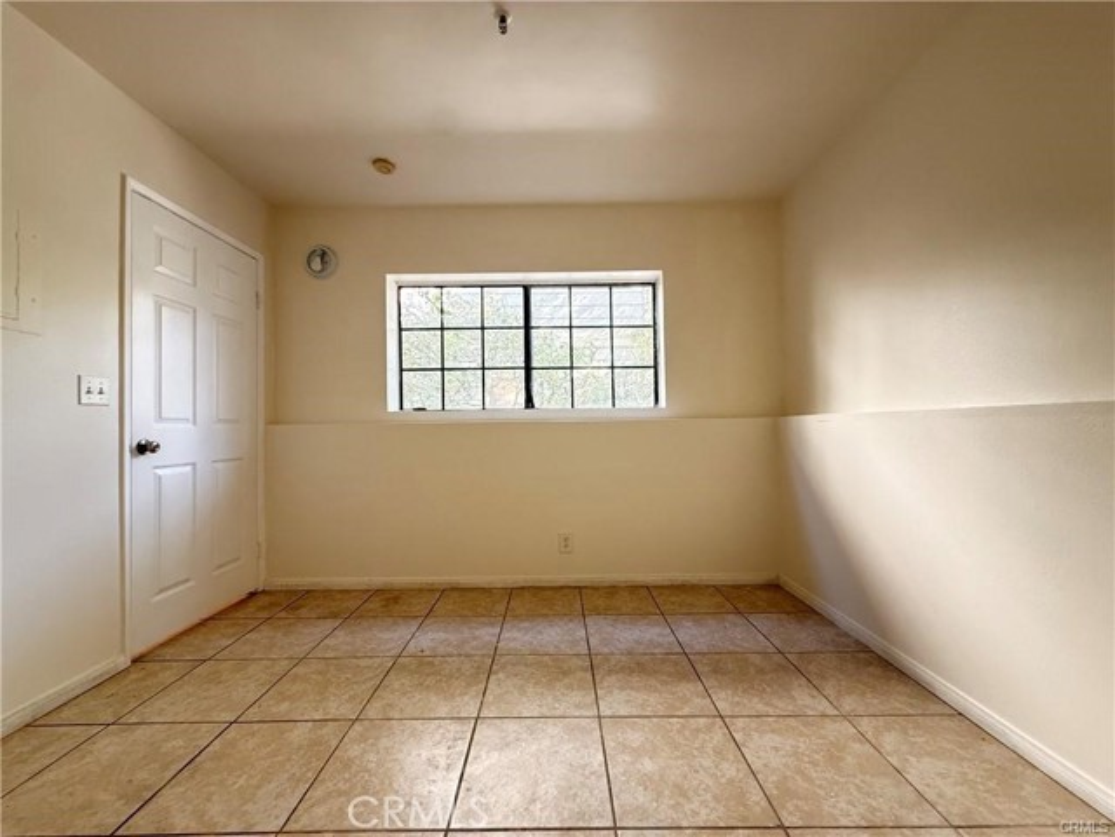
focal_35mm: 14
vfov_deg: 85.7
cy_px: 418
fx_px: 451
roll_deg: +1.0
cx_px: 558
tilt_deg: +1.8
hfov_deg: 102.1
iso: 500
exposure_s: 1/60
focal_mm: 2.22
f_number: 2.2
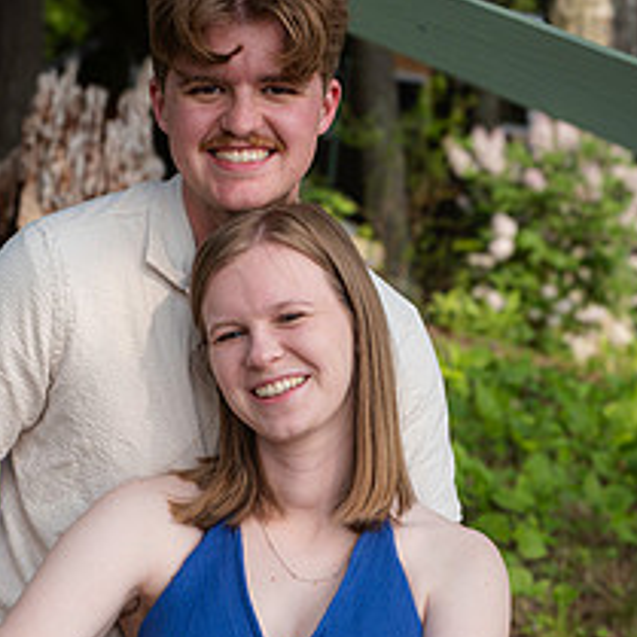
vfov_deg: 17.4
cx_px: 235
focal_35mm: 99
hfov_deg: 17.5
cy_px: 512
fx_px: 2061
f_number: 5.6
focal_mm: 35.8
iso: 320
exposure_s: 1/400
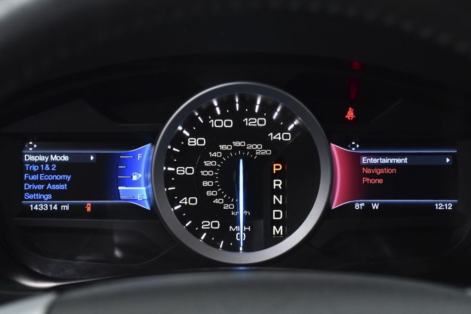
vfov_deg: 20.3
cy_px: 157
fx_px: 877
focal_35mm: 67
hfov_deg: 30.1
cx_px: 236
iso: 2500
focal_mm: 45
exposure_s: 1/200
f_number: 4.5
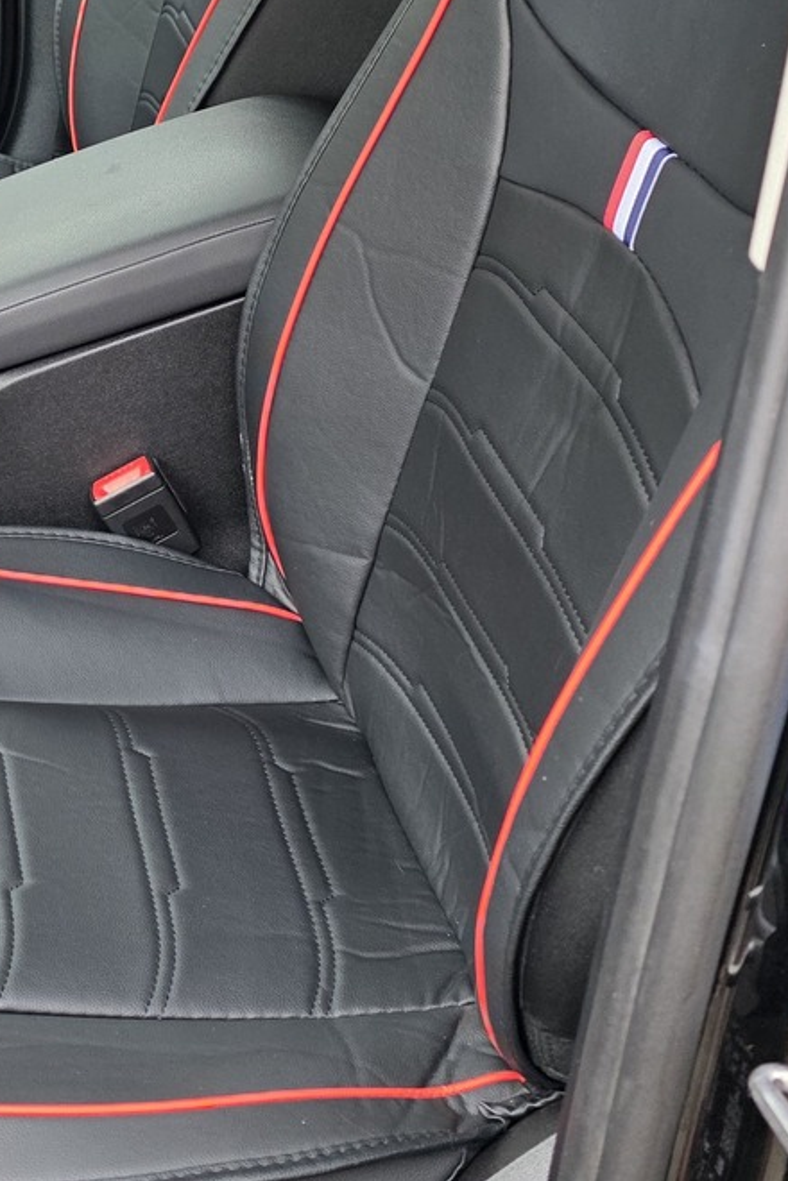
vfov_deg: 34.0
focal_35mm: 58
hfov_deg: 21.7
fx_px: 1904
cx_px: -156
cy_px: 354
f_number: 1.7
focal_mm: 6.3
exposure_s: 1/100
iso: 160
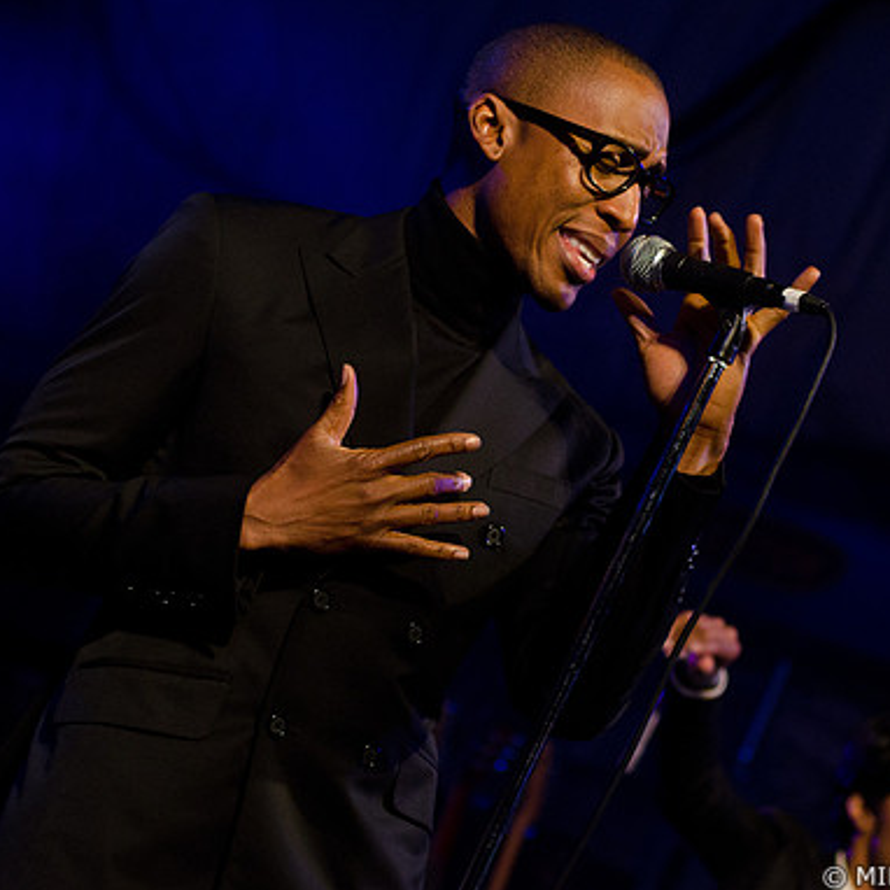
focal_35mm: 120
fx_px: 3491
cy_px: 446
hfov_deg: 14.5
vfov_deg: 14.5
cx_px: 666
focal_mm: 62
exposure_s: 1/400
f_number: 3.5
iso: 1600
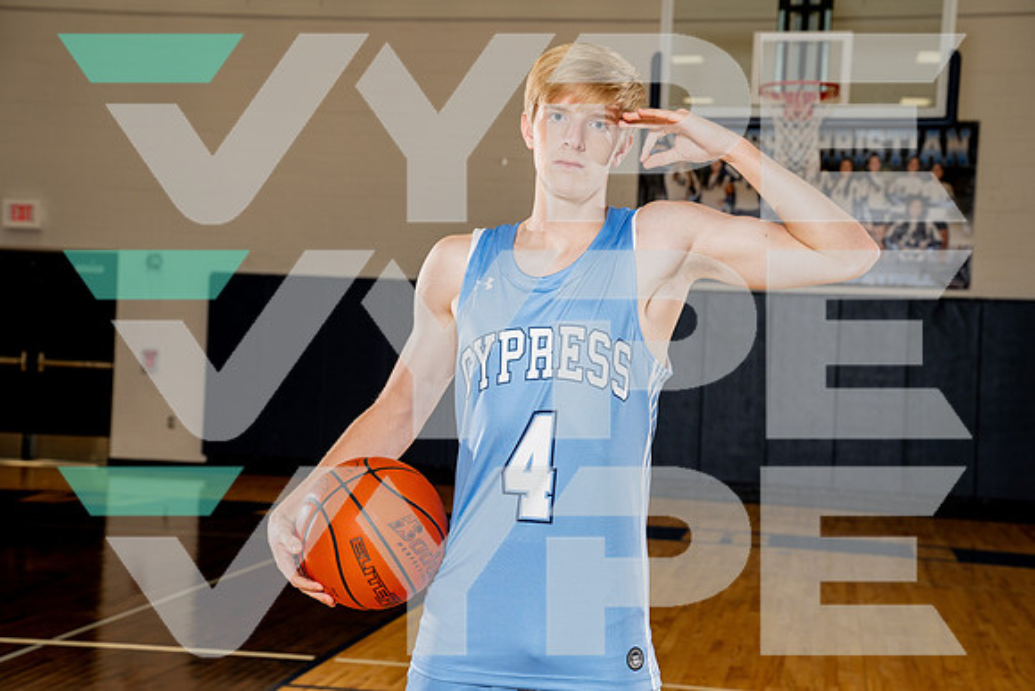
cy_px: 346
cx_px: 518
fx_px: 1639
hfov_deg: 35.0
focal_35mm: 57
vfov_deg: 23.8
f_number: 5.6
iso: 400
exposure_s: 1/250
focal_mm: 57
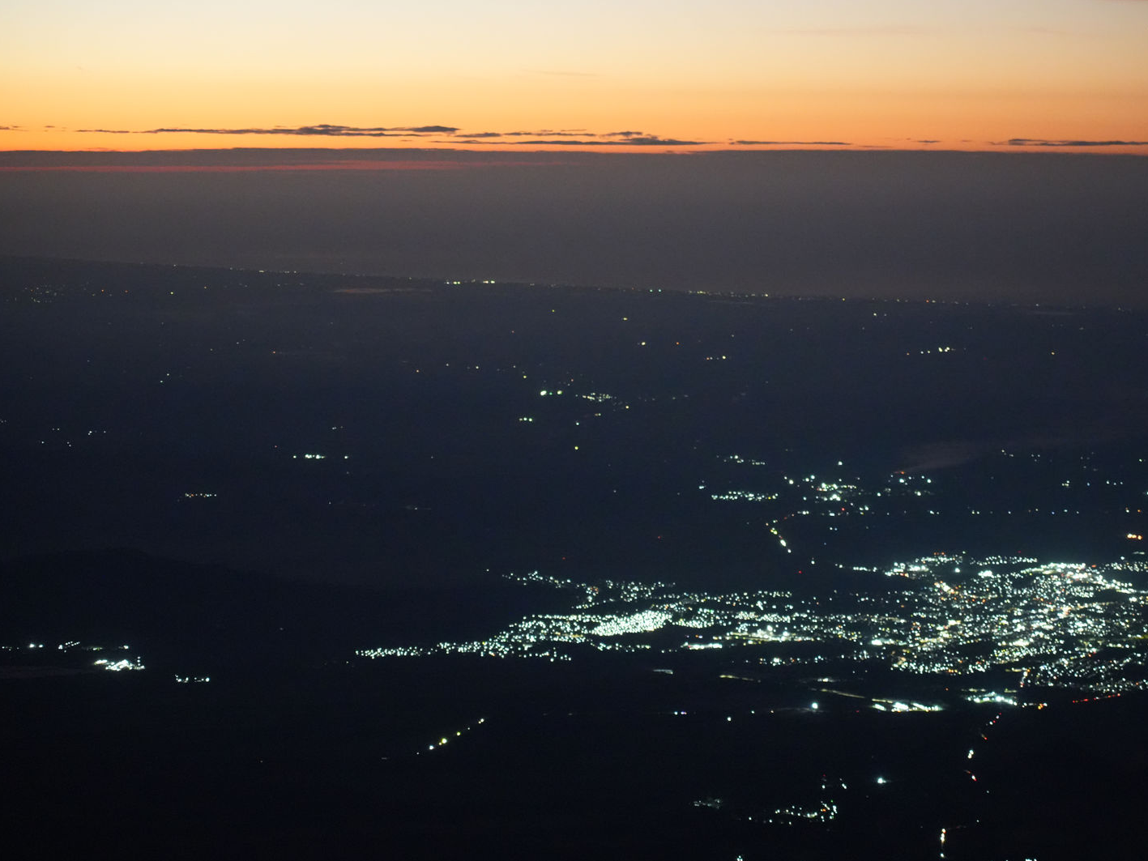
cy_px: 430
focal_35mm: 114
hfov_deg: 17.3
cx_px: 625
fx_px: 3781
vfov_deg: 13.0
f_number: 4
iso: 12800
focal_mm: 105
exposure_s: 1/8
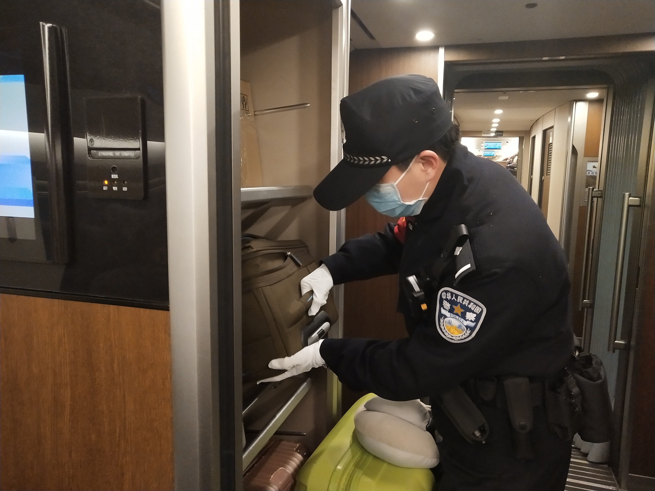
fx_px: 568
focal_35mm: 30
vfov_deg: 46.8
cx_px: 328
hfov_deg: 60.0
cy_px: 246
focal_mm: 3.95
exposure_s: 1/50
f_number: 1.8
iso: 455
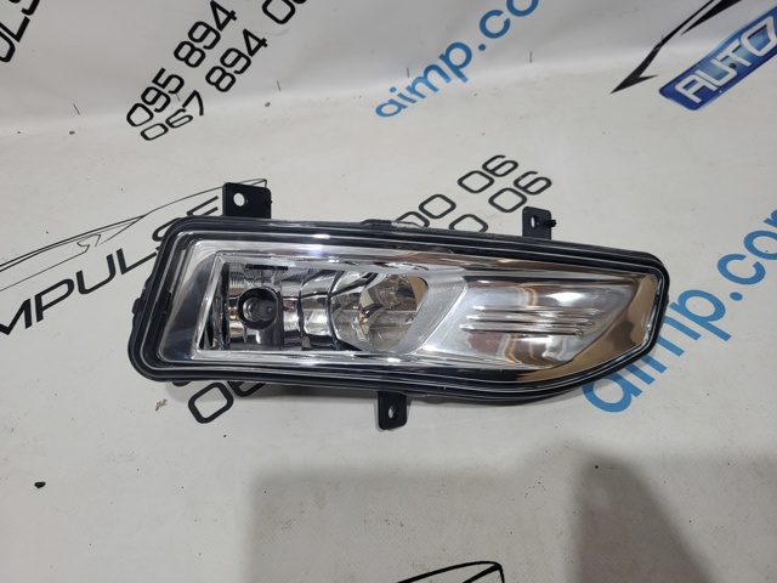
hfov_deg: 67.3
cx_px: 388
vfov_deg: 53.1
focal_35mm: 26
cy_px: 292
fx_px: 584
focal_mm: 5.4
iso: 200
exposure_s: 1/50
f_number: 1.8
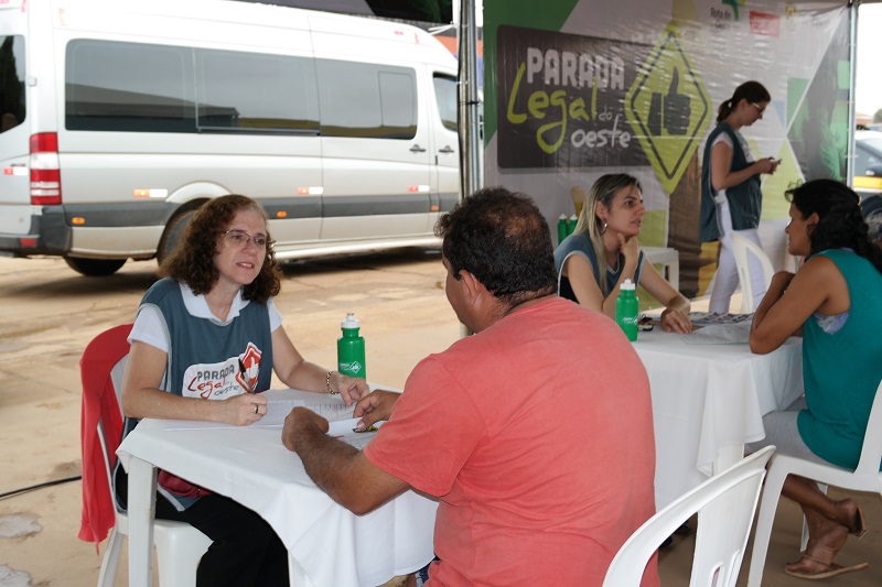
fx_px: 1127
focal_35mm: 46
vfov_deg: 29.2
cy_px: 294
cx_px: 441
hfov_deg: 42.8
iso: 400
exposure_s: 1/50
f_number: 5.6
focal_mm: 30
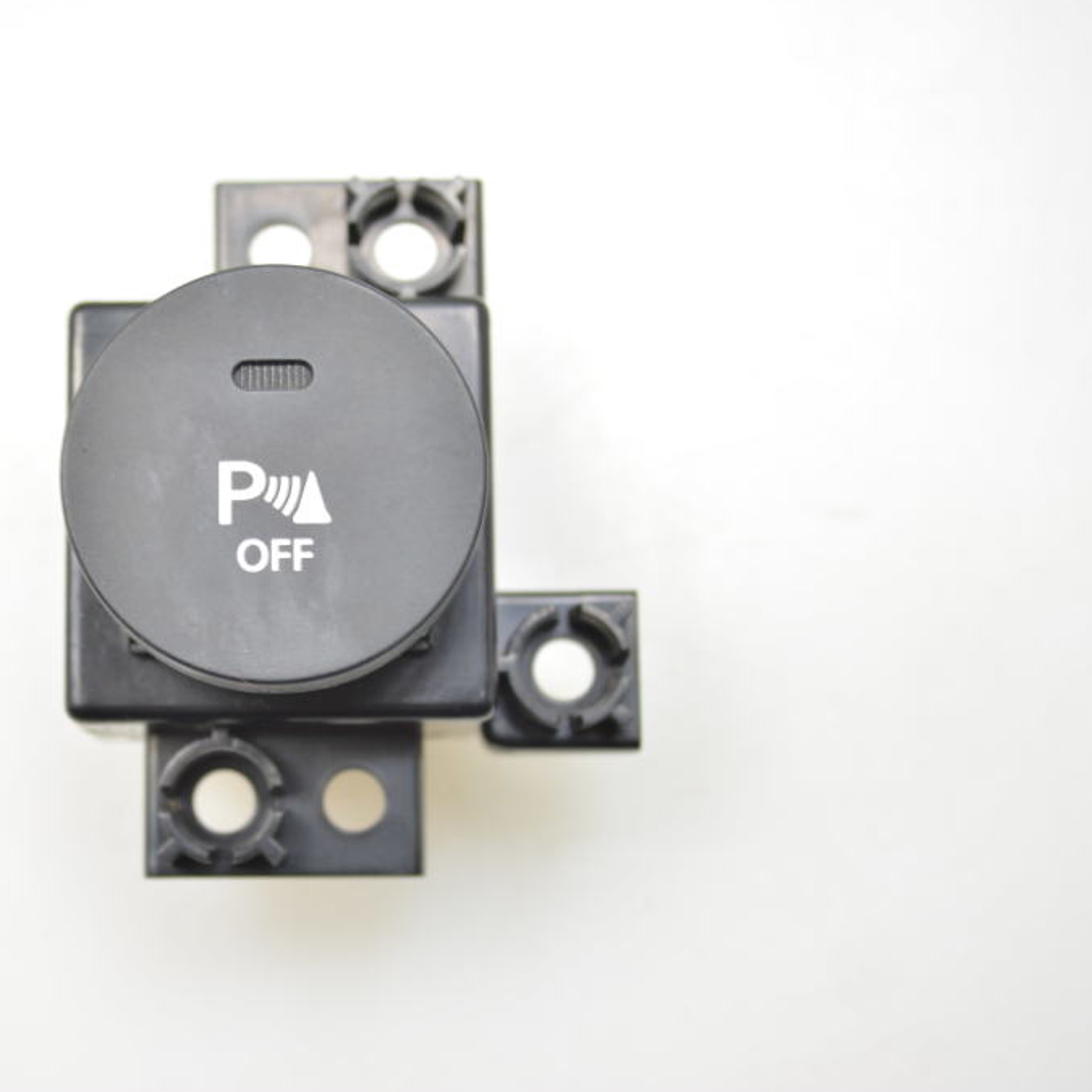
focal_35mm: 68
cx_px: 270
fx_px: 2414
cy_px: 542
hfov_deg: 25.2
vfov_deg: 25.5
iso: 100
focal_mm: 35
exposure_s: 1/15
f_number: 5
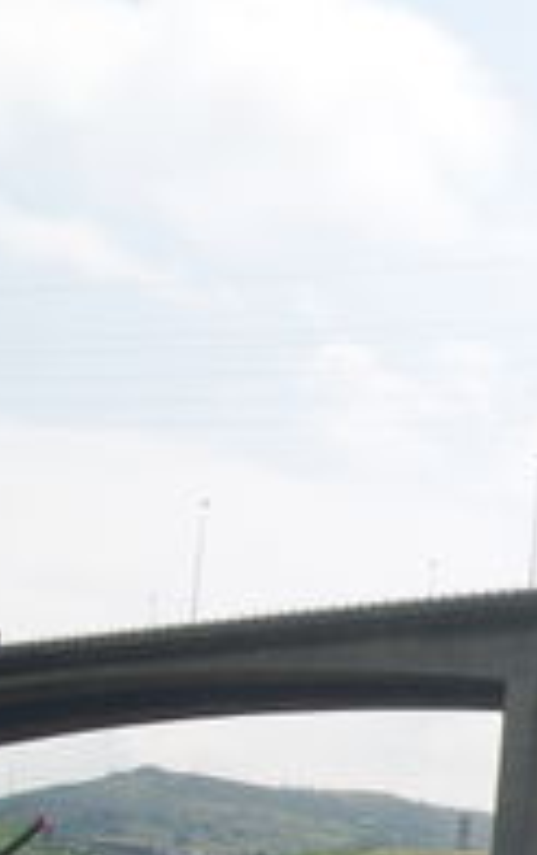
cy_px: 781
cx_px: 978
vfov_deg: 18.7
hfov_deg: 11.2
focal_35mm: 109
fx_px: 2545
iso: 64
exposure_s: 1/400
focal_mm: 7.6
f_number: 5.4
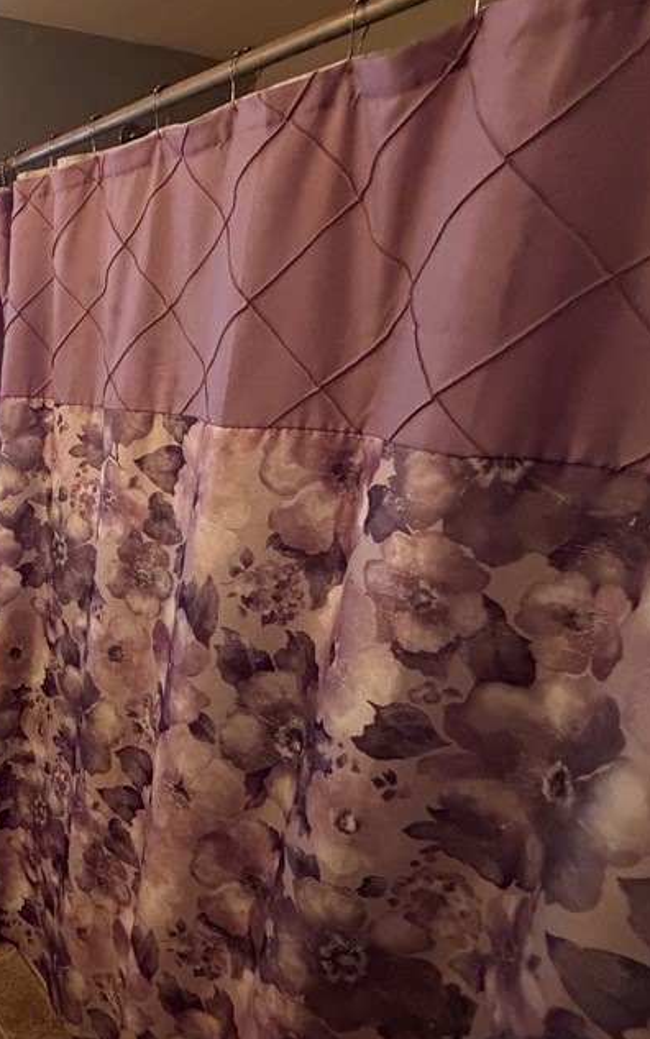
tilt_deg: -17.1
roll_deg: +1.2
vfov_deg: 74.7
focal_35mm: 24
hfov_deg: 39.4
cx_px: -102
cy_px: 545
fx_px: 680
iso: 640
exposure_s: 1/60
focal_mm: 2.22
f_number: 2.2
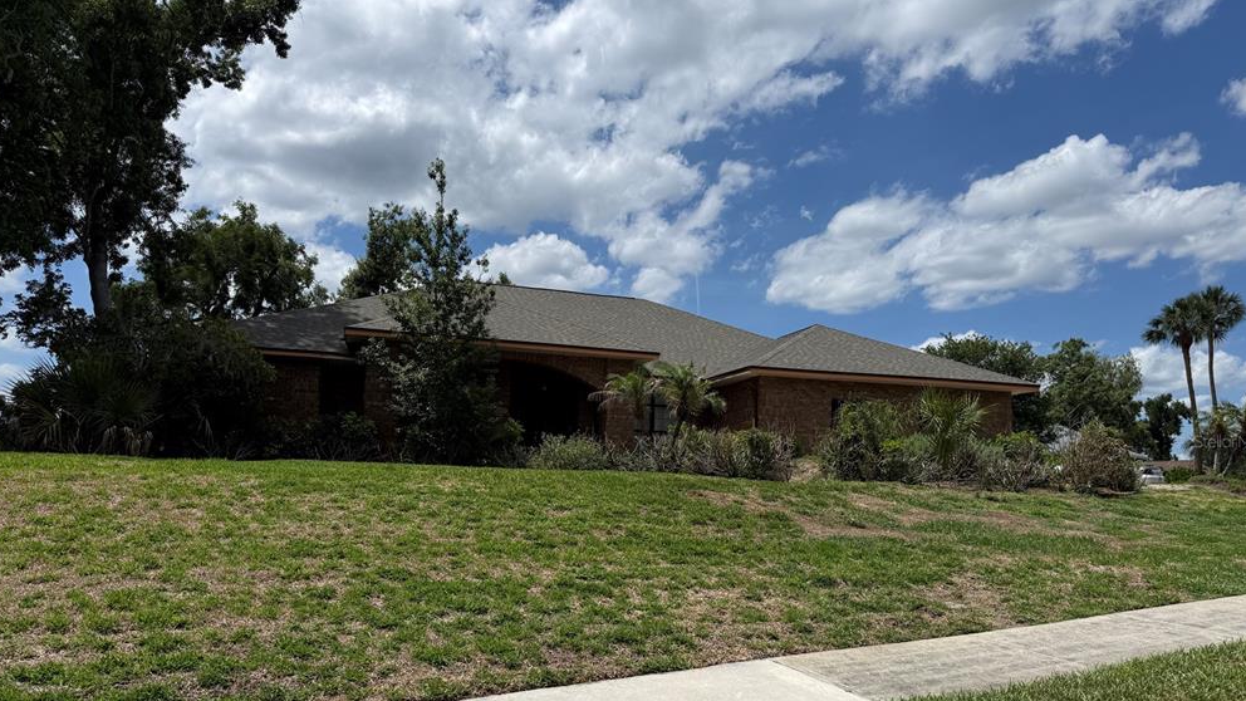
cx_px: 627
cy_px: 441
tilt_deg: +3.1
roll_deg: -1.2
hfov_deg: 69.9
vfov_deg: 42.5
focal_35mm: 27
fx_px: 892
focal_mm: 6.76
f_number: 1.78
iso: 80
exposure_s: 1/9091
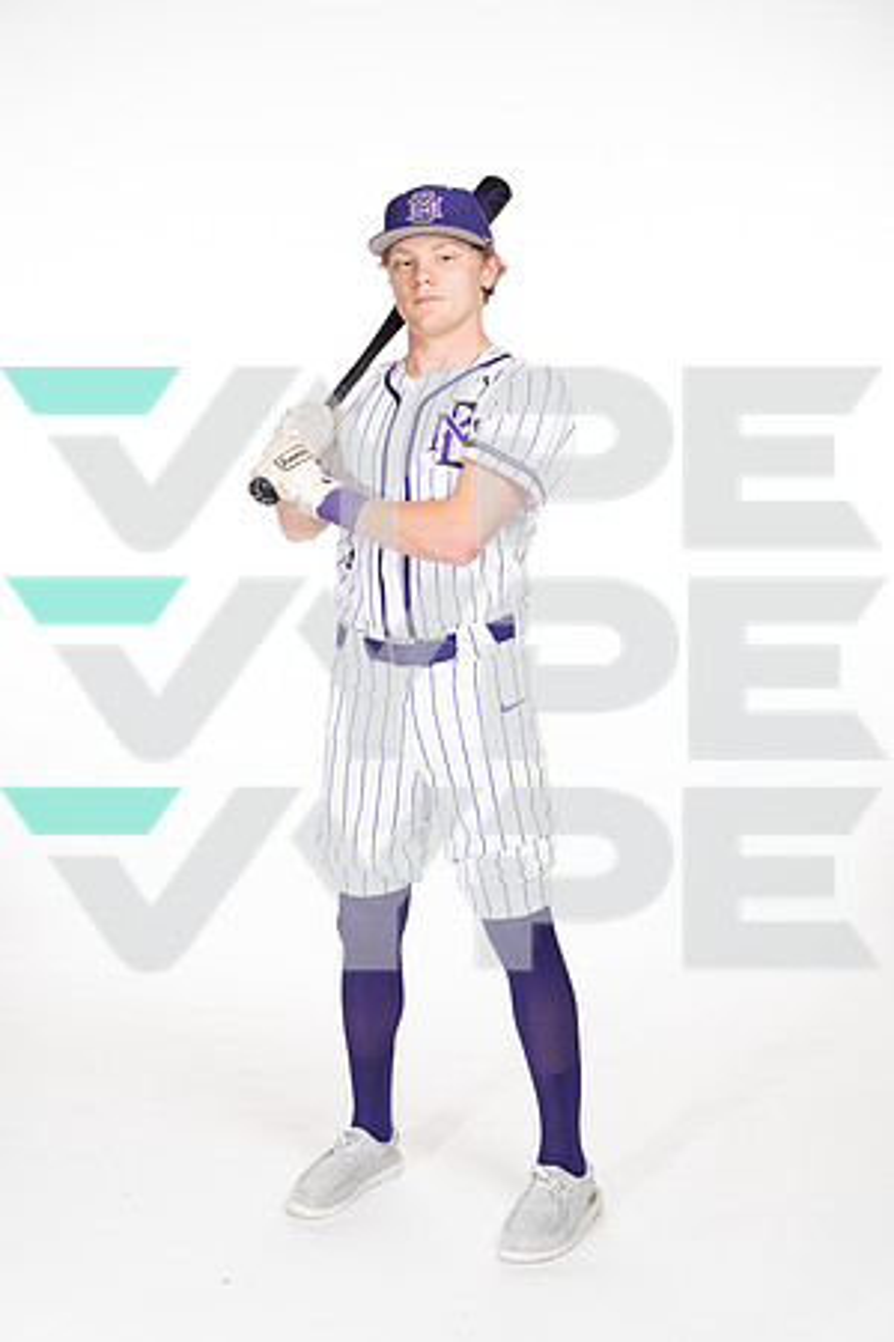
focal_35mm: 50
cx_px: 447
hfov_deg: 27.0
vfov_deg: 39.6
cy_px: 671
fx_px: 1862
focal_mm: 50
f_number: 5.6
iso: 250
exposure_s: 1/250
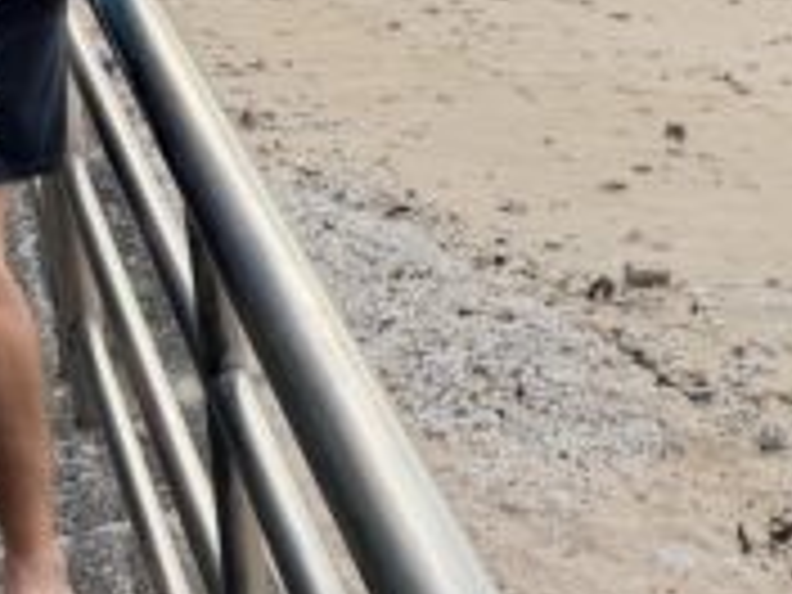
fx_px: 2494
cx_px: 832
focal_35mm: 109
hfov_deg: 17.5
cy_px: -405
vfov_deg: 12.6
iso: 100
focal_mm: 6.76
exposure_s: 1/878
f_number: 1.78
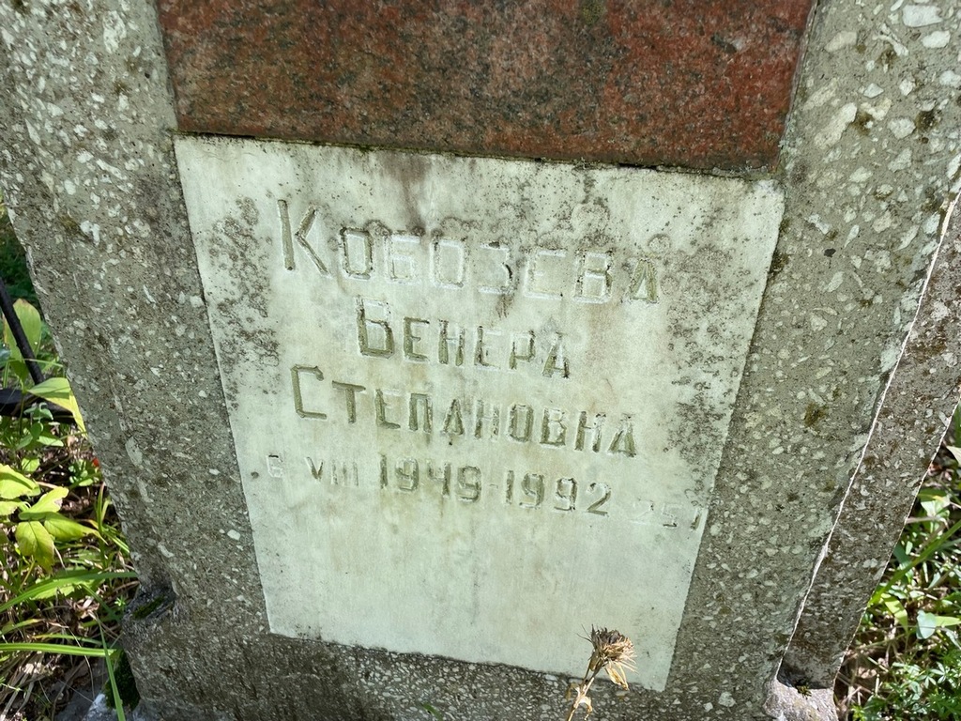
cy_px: 360
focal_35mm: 26
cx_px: 480
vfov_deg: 53.1
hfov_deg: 67.3
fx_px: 722
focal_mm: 4.2
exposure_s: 1/255
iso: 32
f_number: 1.6
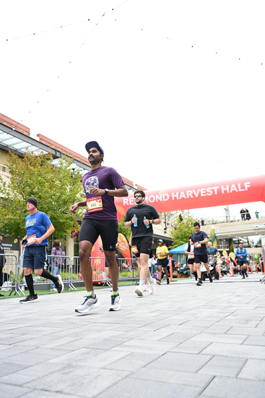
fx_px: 320
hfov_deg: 45.0
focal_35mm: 29
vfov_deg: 63.6
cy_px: 199
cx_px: 132
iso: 2000
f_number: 4
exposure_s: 1/640
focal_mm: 29
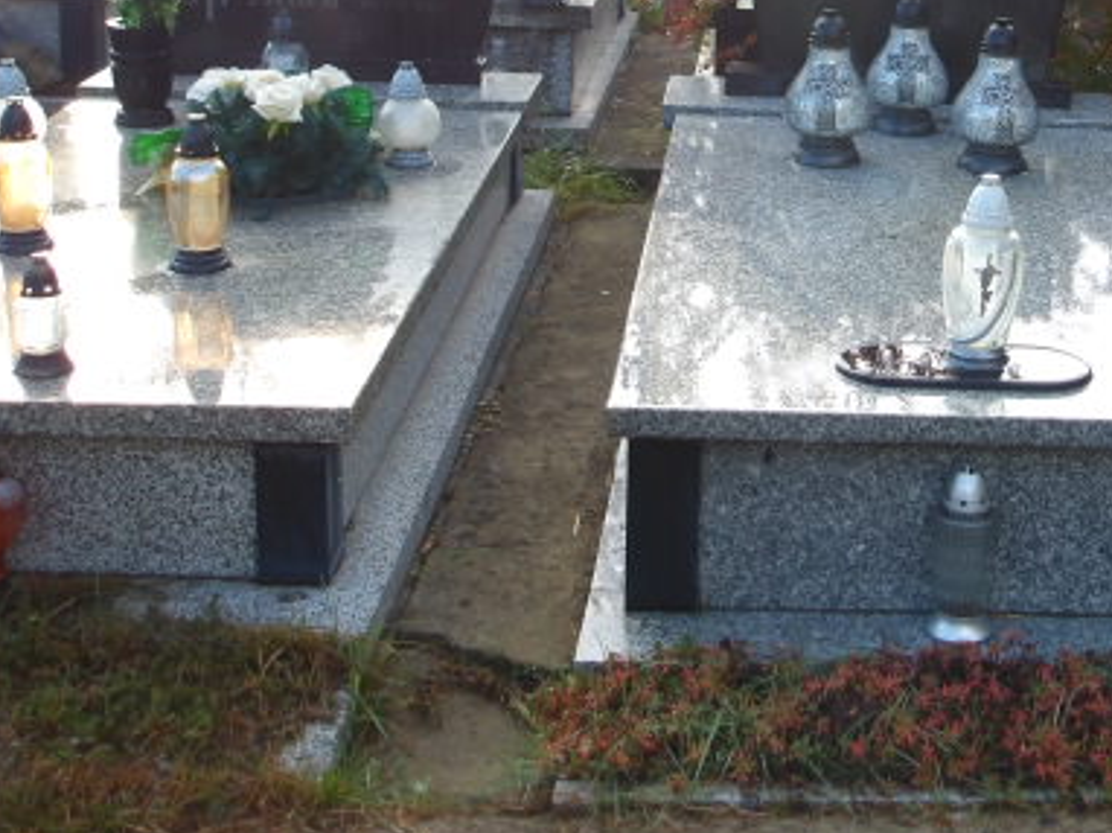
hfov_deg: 32.8
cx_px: 897
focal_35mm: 57
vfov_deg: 25.2
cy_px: 175
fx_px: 1830
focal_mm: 6.1
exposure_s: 1/157
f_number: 3.3
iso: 100
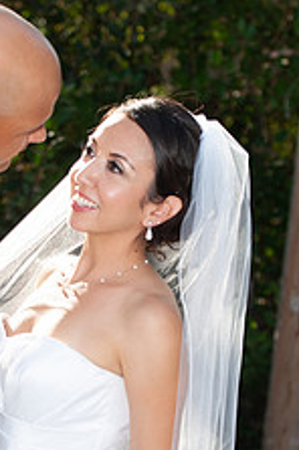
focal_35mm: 141
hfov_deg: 9.7
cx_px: 66
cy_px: 335
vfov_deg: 14.5
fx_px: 1762
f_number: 3.5
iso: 200
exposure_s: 1/640
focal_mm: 70
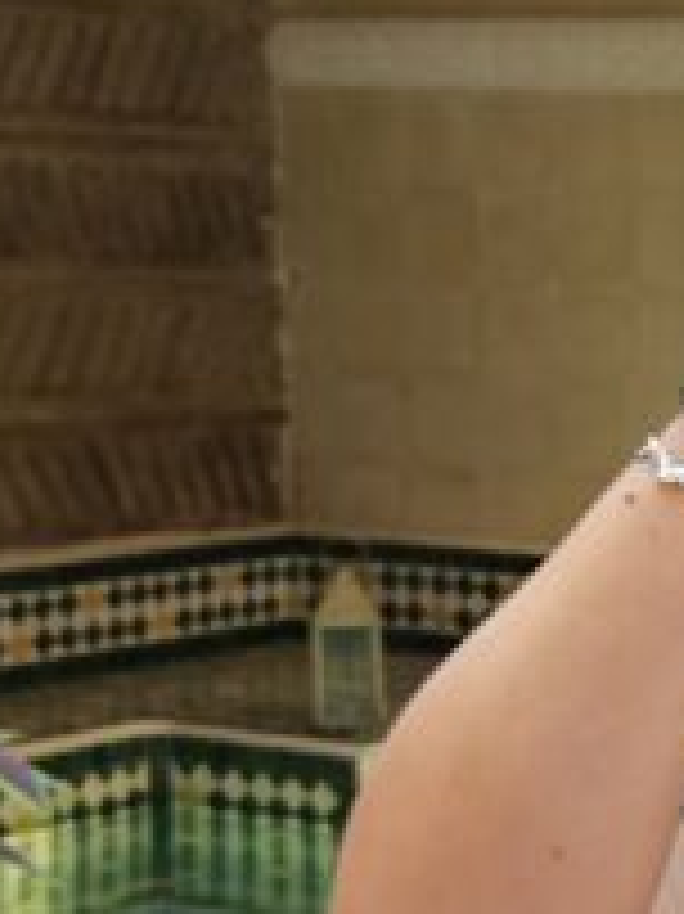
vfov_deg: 16.8
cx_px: 1040
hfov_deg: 12.1
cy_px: 806
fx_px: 3059
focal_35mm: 116
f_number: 1.8
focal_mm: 5.4
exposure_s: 1/50
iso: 500
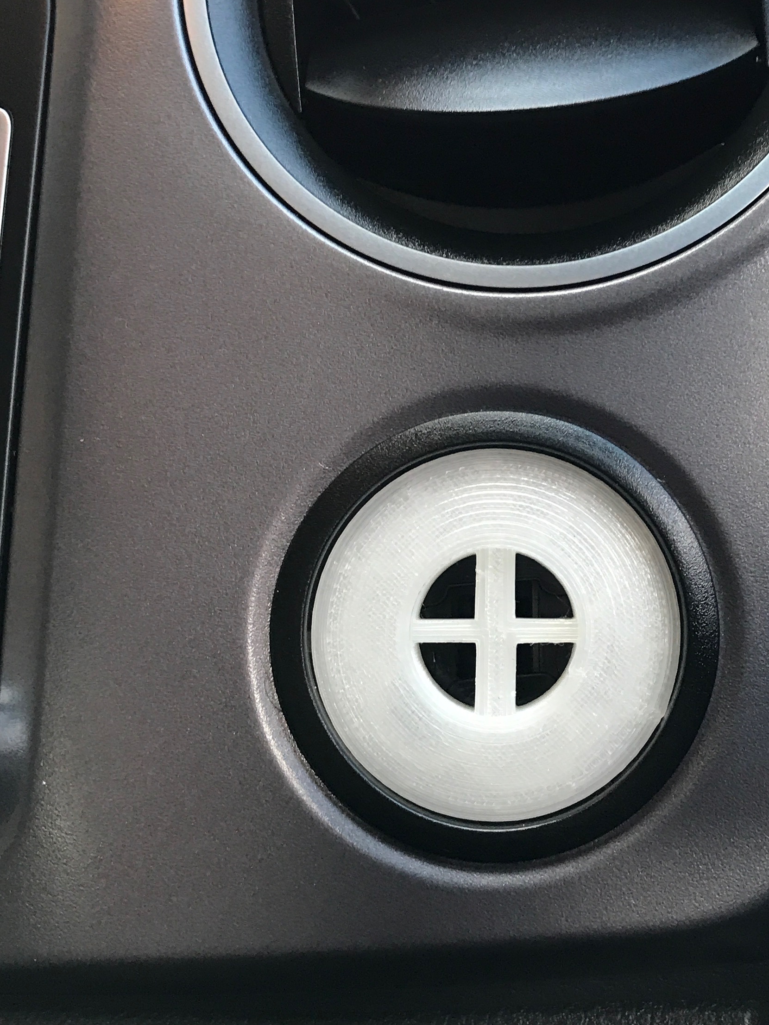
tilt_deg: -14.6
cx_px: 522
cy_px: 469
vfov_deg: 37.5
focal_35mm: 51
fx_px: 1511
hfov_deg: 28.3
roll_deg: +4.1
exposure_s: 1/33
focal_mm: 3.99
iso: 40
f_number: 1.8
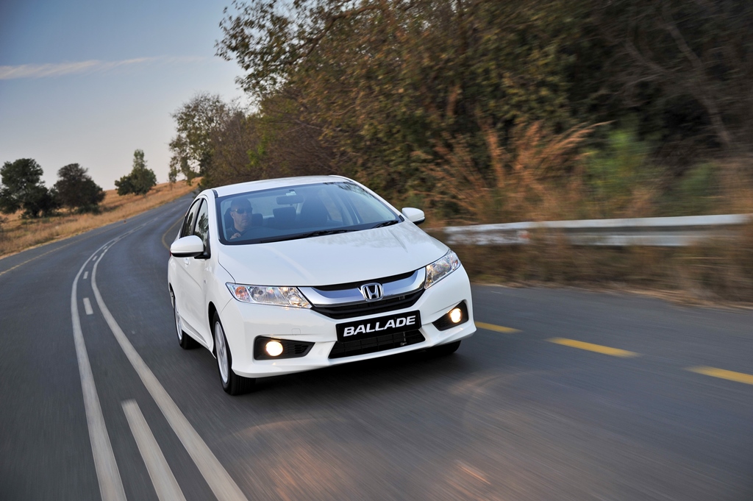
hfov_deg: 44.5
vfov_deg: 30.5
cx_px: 376
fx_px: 920
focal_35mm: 44
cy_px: 250
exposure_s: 1/40
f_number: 4
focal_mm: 44
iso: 160
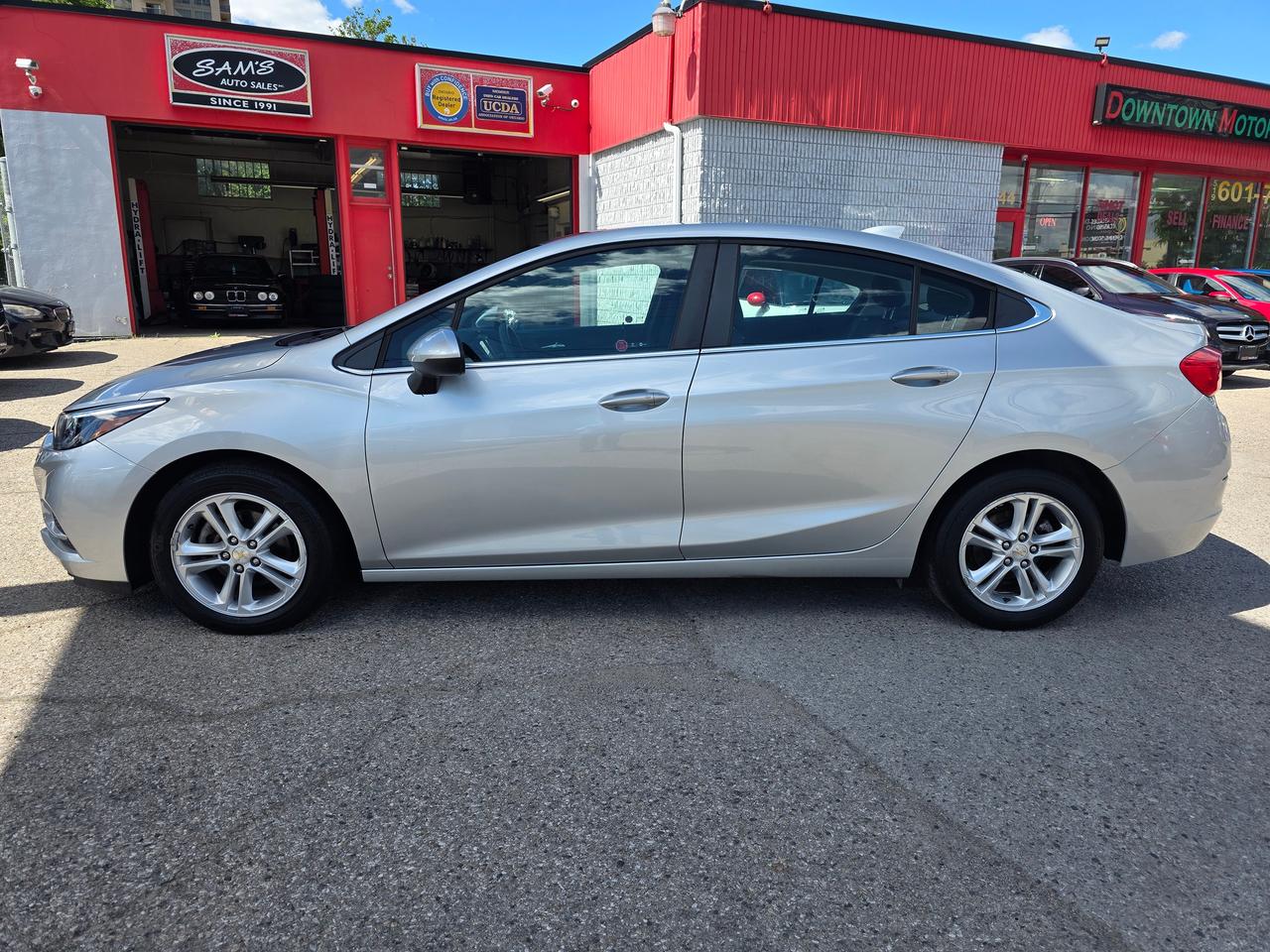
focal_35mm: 23
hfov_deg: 73.9
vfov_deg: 58.9
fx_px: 844
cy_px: 476
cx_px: 635
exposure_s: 1/2790
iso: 80
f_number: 1.7
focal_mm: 6.3
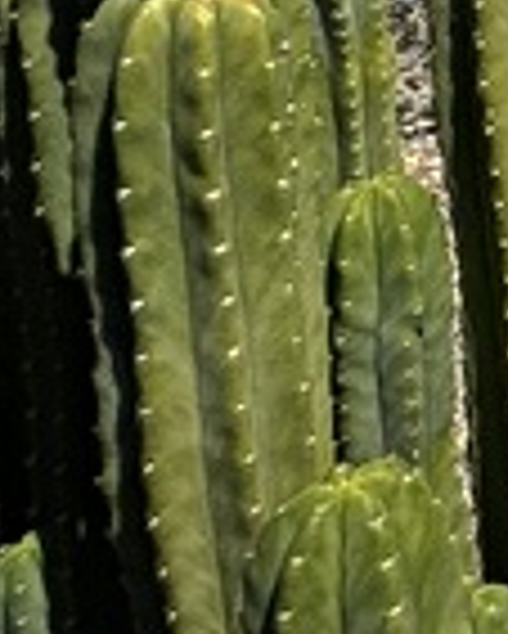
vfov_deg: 14.8
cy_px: -733
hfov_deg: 8.1
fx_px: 1859
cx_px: 2045
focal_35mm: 99
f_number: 2.2
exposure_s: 1/1976
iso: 50
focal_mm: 2.22
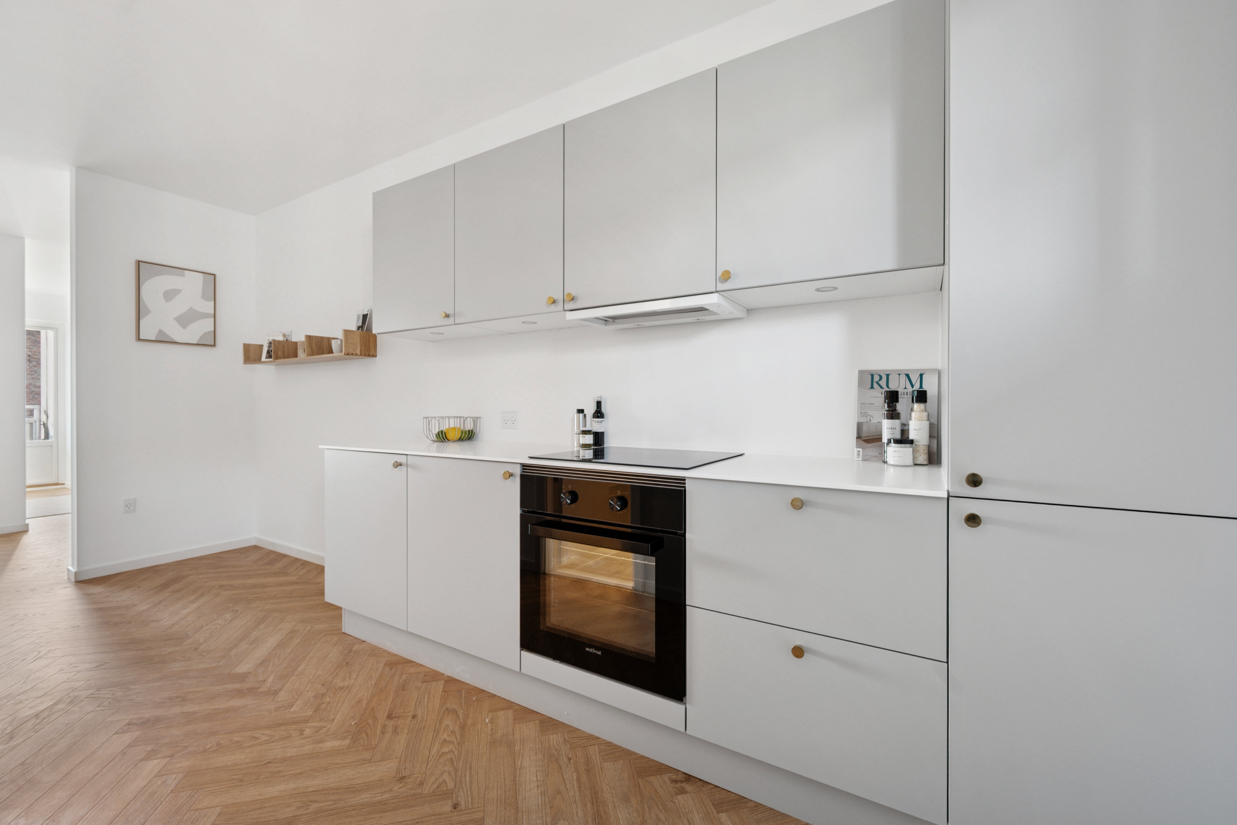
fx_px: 498
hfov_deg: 102.3
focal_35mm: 14
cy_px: 412
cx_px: 618
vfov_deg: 79.2
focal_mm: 14.5
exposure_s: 1/13
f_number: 7.1
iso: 400
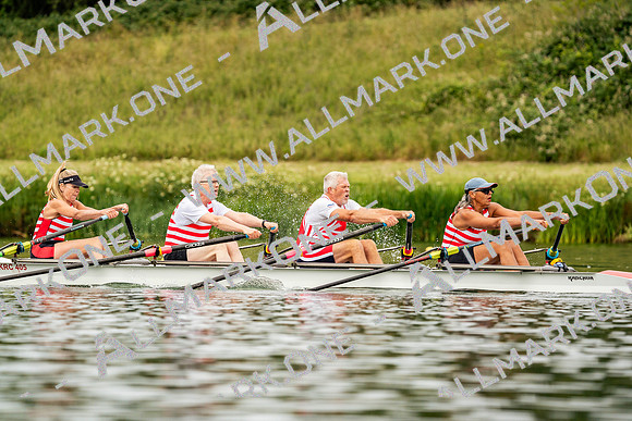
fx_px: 6146
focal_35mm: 350
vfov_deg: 3.9
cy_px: 210
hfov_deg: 5.9
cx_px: 316
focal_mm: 350
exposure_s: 1/2000
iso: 400
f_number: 6.3
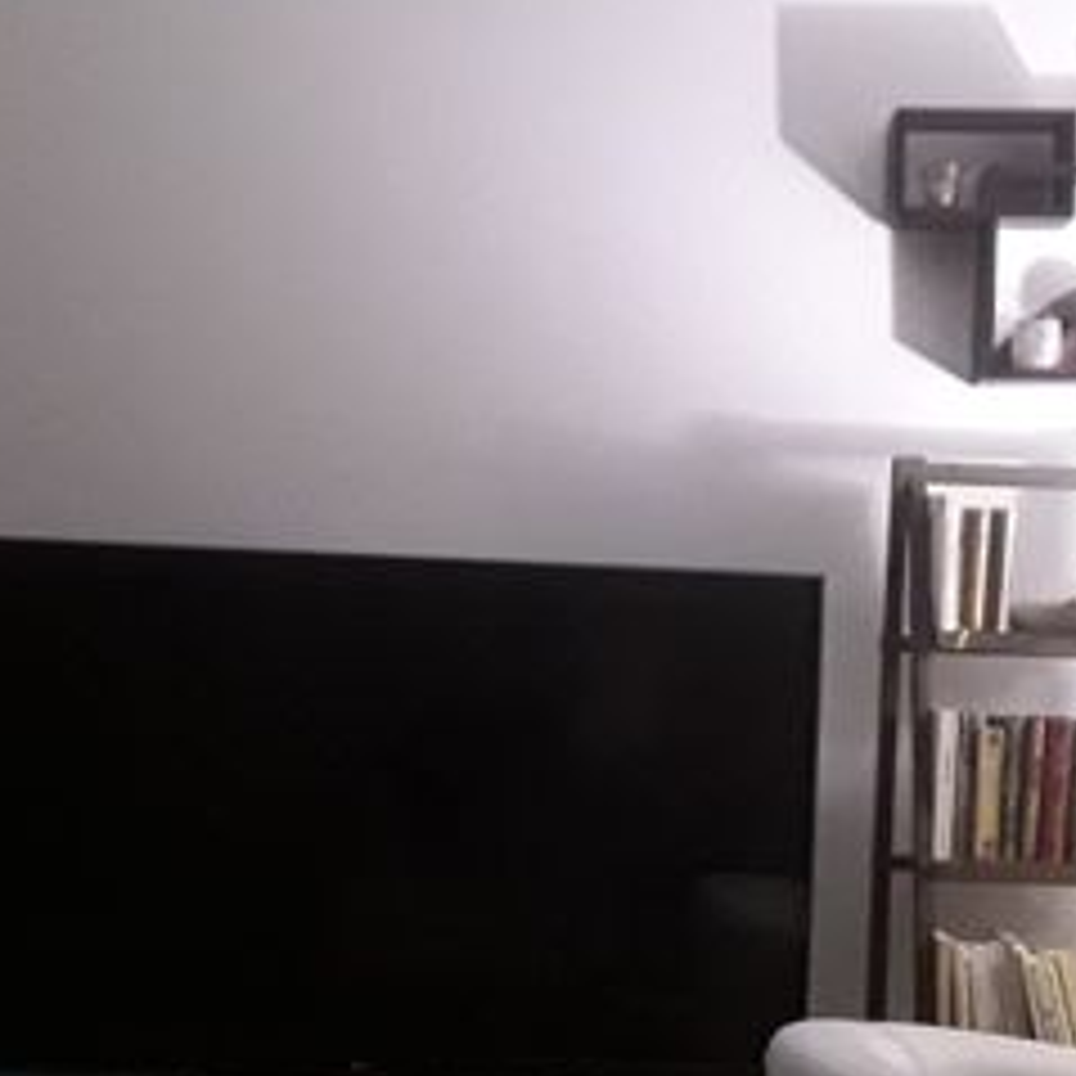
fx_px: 2110
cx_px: 657
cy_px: 738
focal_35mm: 60
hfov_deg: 28.5
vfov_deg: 28.4
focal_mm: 2.91
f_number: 1.9
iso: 400
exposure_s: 1/17
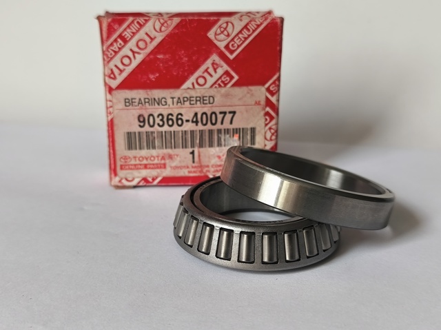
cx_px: 220
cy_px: 165
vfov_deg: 32.8
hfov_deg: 43.0
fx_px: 560
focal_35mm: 44
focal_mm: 6.18
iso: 400
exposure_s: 1/99.9
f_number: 1.65
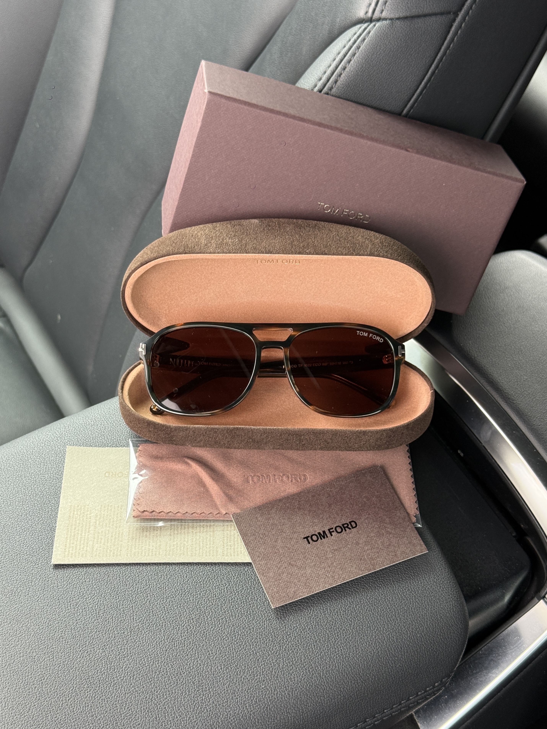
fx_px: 1011
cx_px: 274
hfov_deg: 30.3
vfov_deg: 39.7
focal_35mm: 48
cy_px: 364
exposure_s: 1/60
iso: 125
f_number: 1.78
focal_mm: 6.76
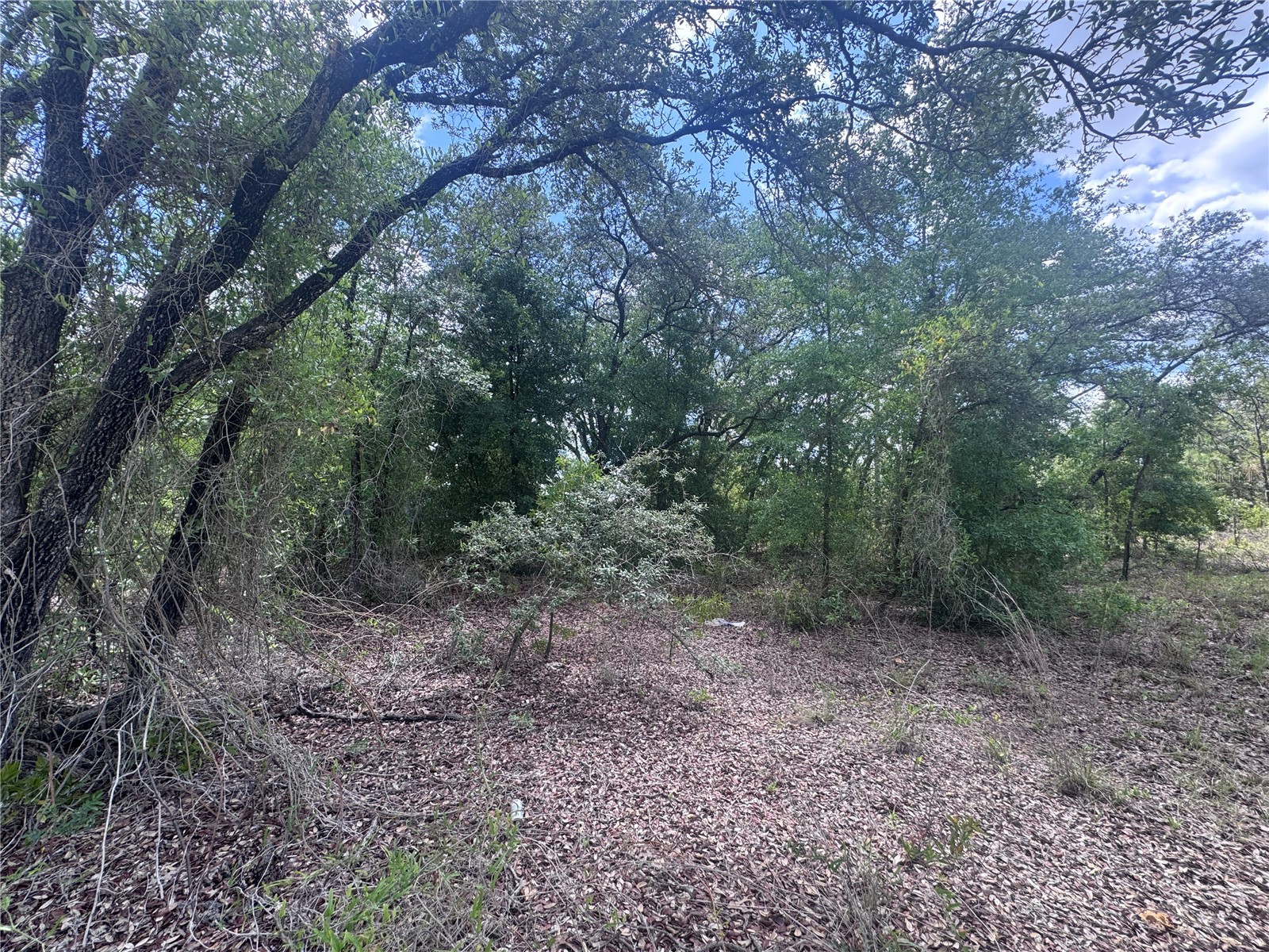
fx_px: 513
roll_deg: -1.6
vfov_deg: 85.7
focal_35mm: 14
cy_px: 476
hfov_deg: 102.1
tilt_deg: +5.2
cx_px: 634
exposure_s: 1/214
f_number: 2.2
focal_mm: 2.22
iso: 40
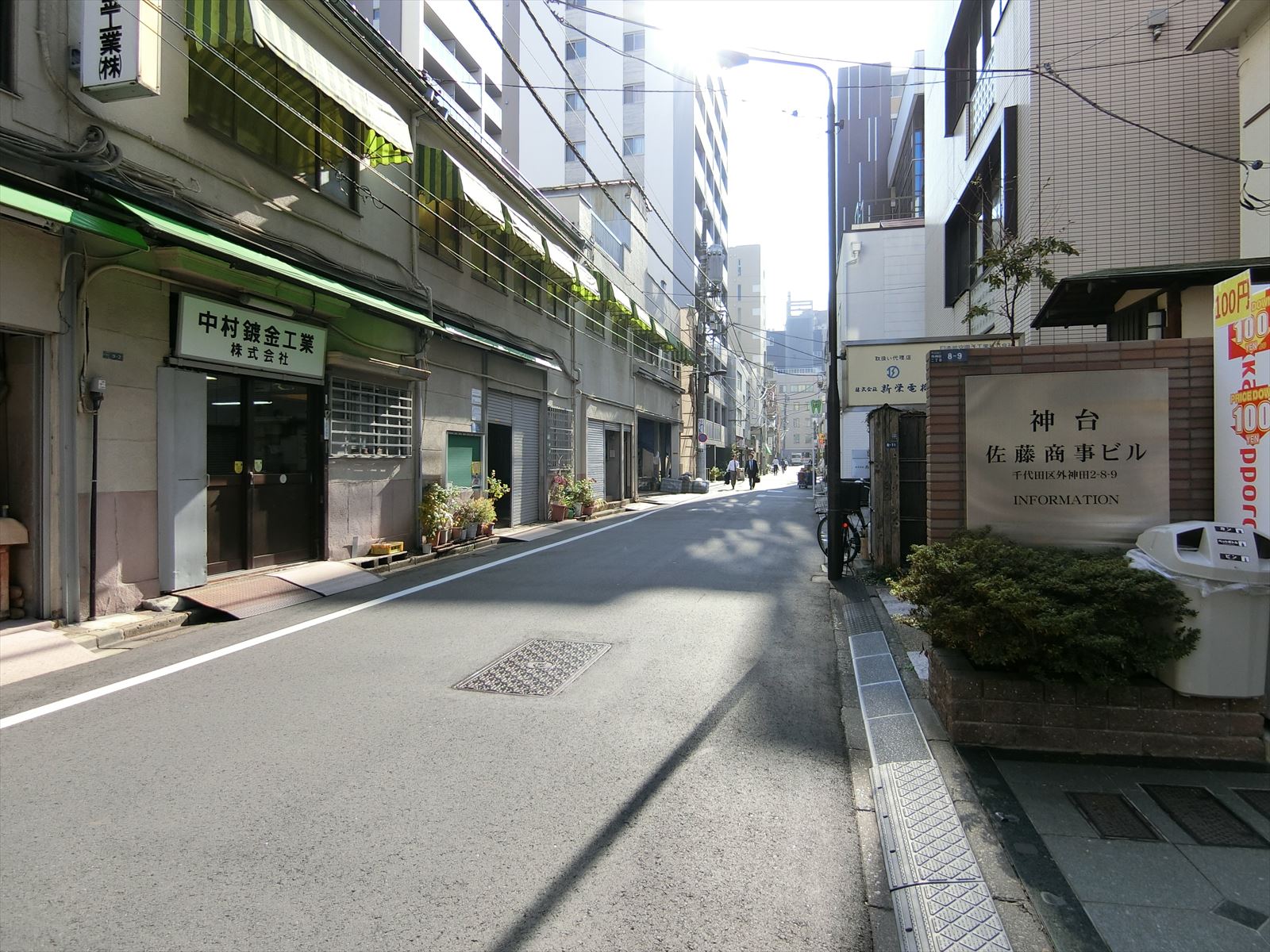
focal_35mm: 19
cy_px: 476
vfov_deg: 68.7
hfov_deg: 84.7
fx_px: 697
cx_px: 635
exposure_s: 1/500
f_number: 2.7
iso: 80
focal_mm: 4.06
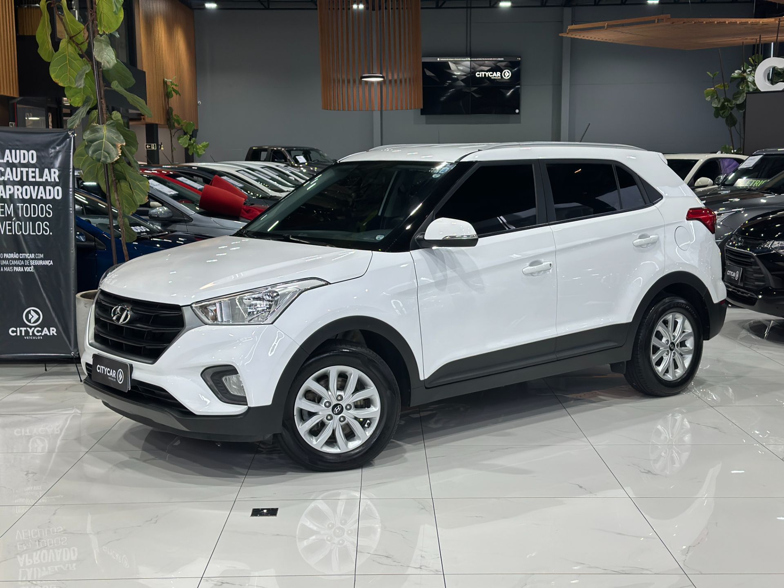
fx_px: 1087
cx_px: 392
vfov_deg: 30.3
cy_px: 294
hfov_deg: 39.7
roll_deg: +0.5
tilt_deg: -7.5
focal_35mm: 48
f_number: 1.78
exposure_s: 1/120
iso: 100
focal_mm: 6.86
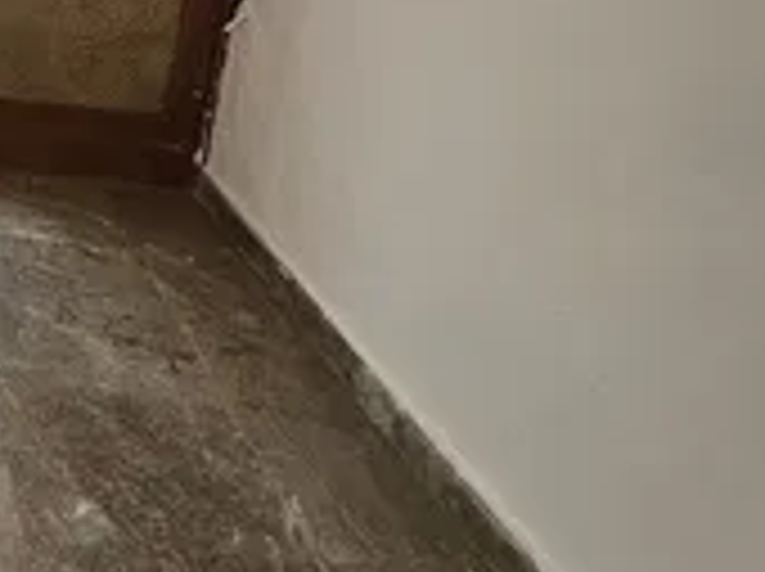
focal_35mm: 46
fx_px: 1015
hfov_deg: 25.3
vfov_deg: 29.4
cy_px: 0
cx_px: -490
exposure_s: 1/50
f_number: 2.2
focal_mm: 1.74
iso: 100
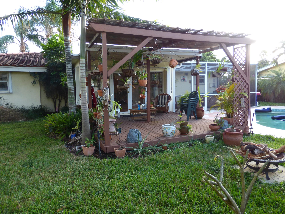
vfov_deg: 54.9
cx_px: 142
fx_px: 206
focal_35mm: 25
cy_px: 107
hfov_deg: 69.4
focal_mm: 4.3
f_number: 3.3
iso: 125
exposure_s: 1/60
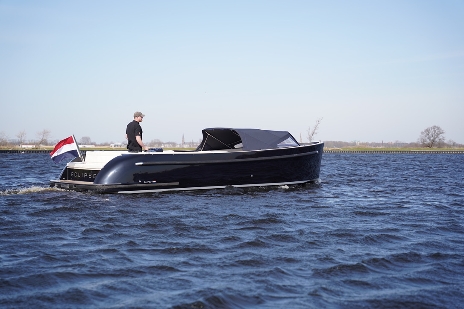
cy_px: 154
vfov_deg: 19.5
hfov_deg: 28.8
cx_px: 232
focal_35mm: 70
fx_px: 902
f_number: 3.5
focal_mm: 70
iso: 100
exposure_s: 1/1000
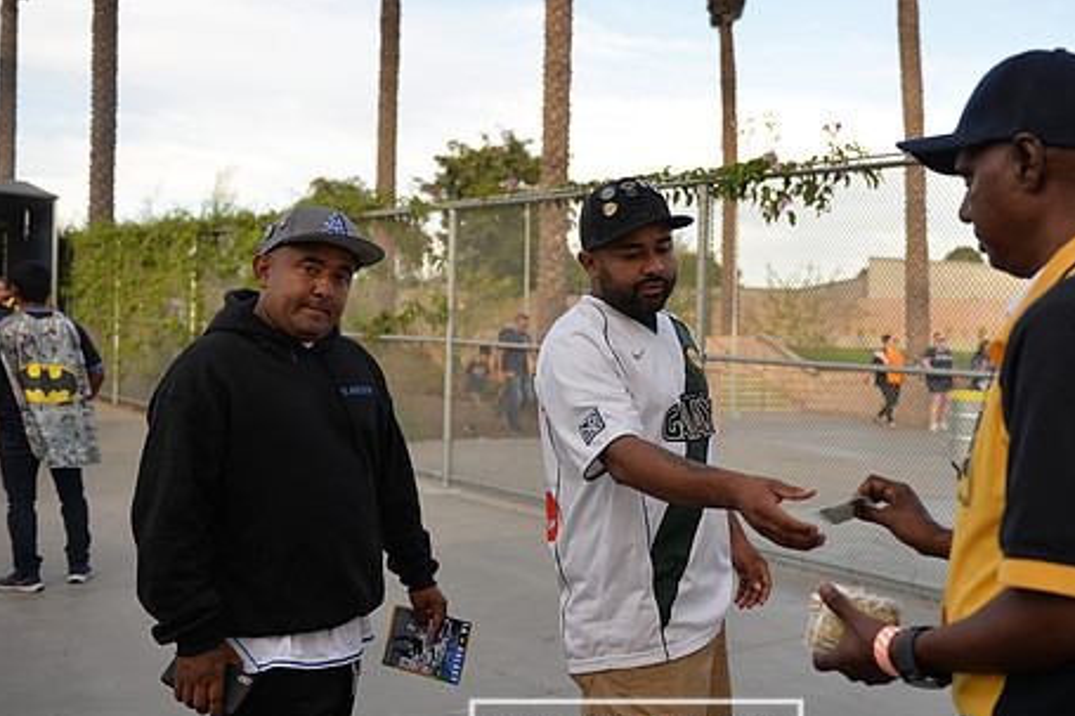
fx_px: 1104
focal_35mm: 37
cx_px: 636
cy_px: 377
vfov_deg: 35.9
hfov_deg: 51.6
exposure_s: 1/640
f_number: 2.8
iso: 220
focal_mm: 29
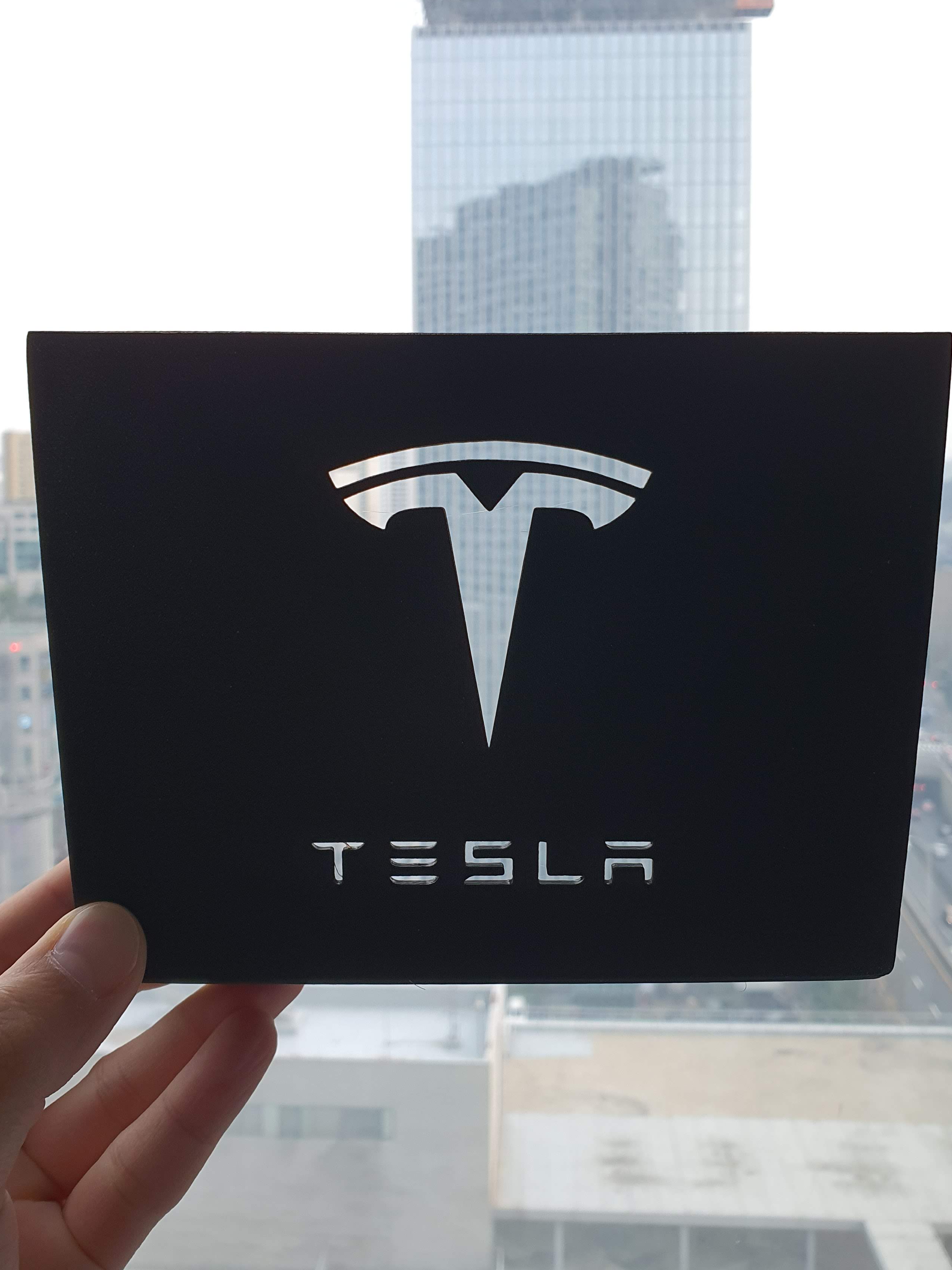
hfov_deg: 45.4
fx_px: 1137
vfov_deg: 58.2
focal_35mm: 31
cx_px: 470
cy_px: 573
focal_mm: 4.3
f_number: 2.4
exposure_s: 1/120
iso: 125
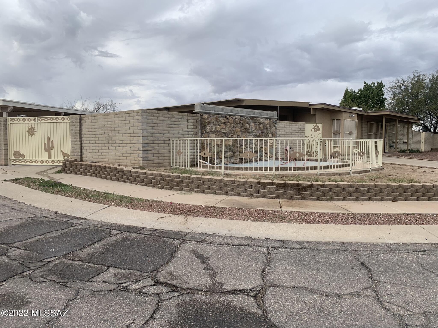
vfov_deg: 53.1
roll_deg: +0.2
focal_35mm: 26
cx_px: 219
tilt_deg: -1.0
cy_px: 164
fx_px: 329
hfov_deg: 67.3
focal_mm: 4.25
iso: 25
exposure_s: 1/1812
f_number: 1.8
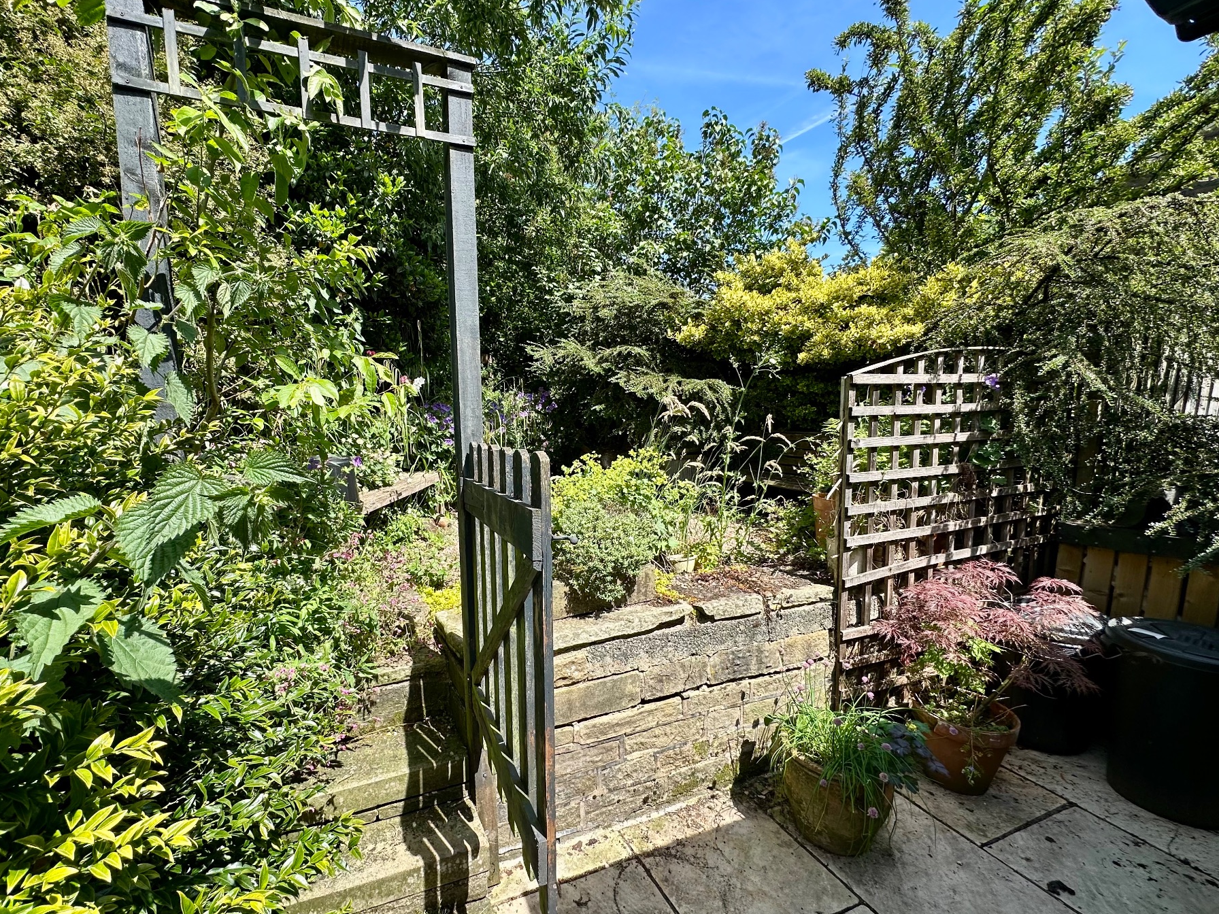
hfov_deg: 94.0
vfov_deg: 78.0
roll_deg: +1.9
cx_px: 536
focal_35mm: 16
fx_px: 563
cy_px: 486
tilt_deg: -6.5
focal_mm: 2.22
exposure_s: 1/673
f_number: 2.2
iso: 40
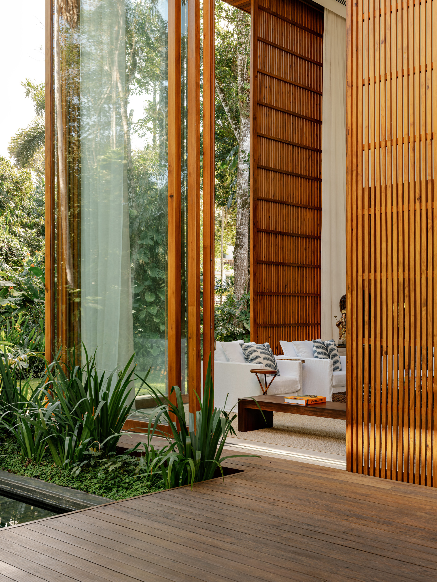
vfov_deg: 43.8
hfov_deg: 33.6
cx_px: 216
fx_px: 724
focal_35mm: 43
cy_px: 292
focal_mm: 53.6
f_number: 9
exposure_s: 1/15
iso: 200
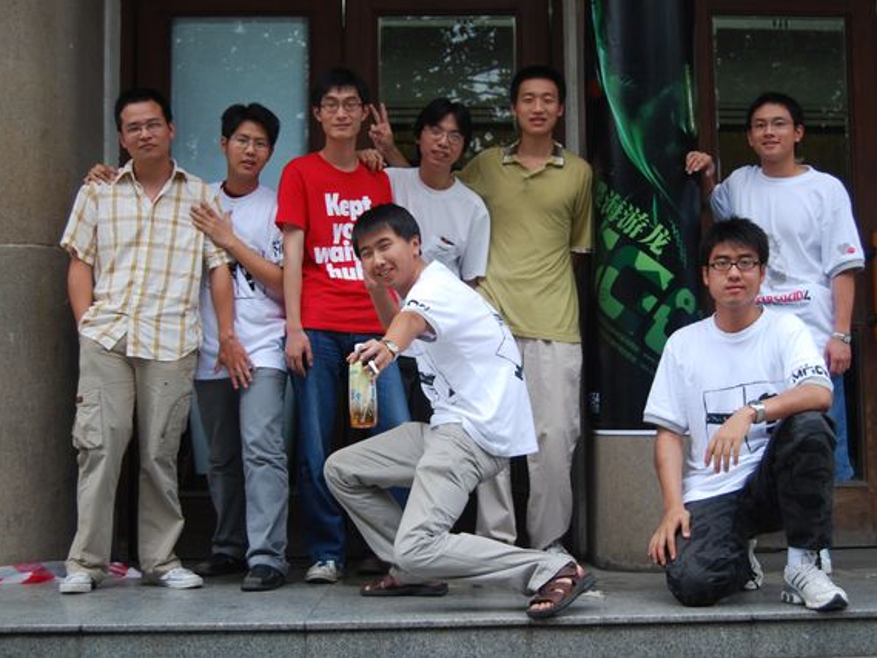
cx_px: 449
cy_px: 329
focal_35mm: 52
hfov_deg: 36.8
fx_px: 1318
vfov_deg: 28.0
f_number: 4.5
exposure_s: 1/50
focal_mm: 32
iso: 200
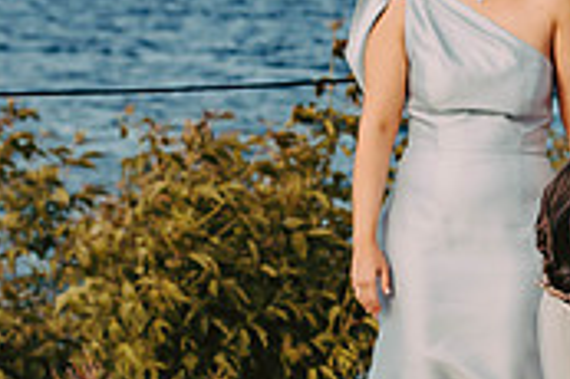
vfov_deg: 8.2
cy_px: 203
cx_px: 787
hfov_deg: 11.8
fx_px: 2657
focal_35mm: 168
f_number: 4
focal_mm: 50
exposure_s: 1/2000
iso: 200
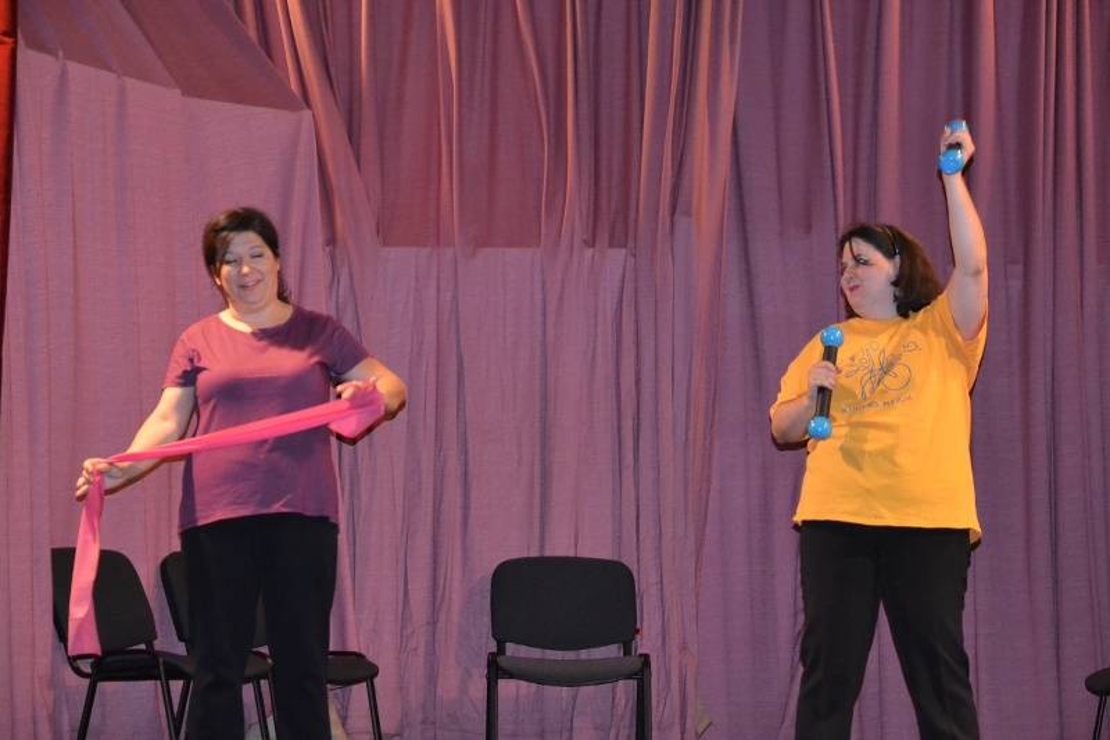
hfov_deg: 17.1
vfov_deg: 11.4
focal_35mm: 120
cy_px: 370
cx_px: 555
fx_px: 3699
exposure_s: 1/60
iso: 3200
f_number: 5.3
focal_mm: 80
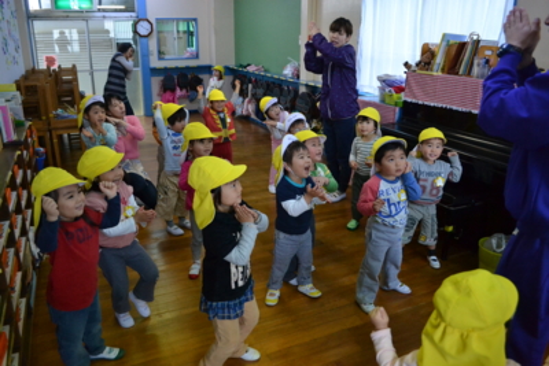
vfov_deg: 48.0
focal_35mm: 27
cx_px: 274
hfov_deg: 67.4
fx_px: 412
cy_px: 183
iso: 2800
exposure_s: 1/500
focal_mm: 18
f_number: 3.5
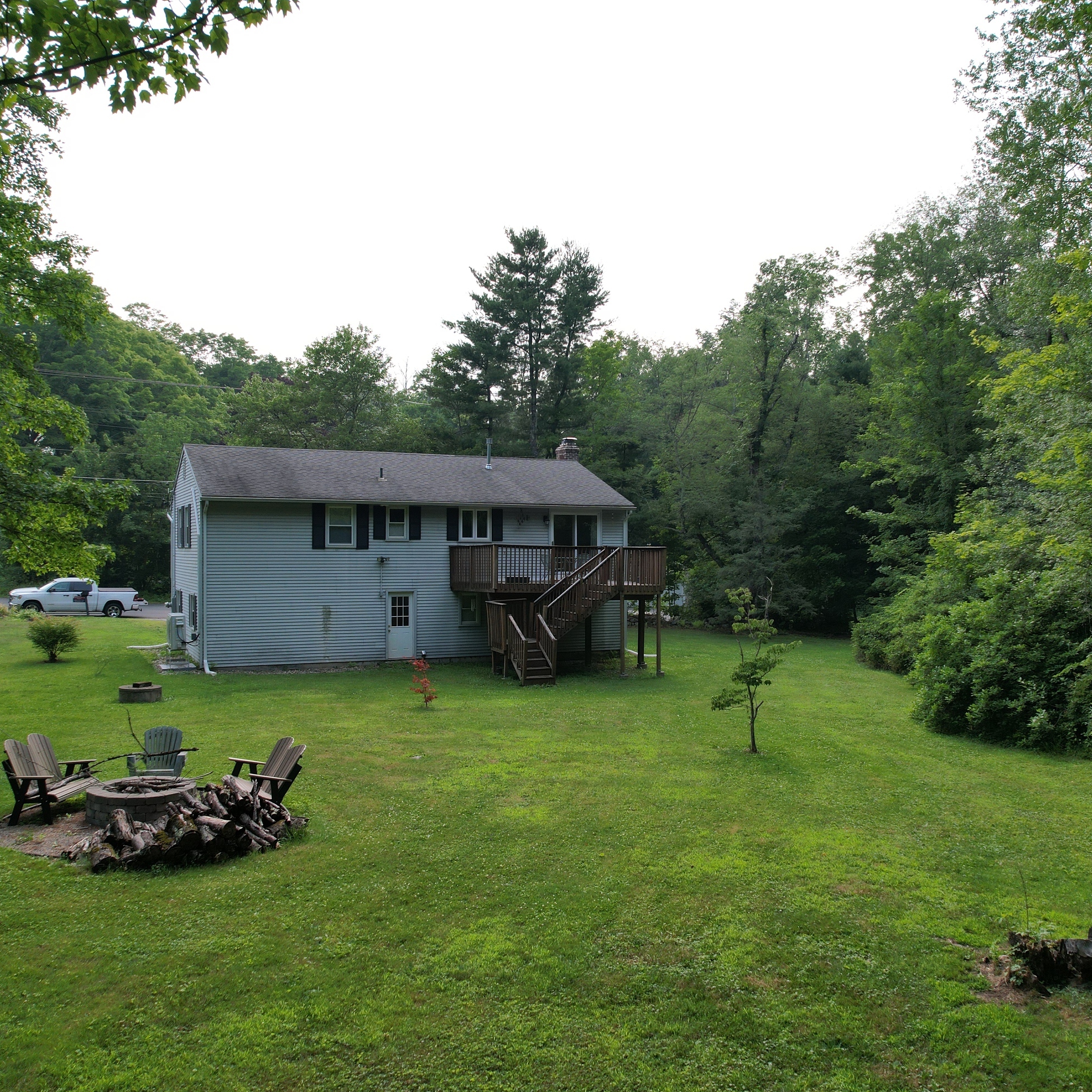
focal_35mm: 29
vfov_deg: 55.6
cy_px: 544
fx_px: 1035
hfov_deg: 55.6
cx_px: 585
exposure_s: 1/1000
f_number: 2.8
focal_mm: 8.38
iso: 110
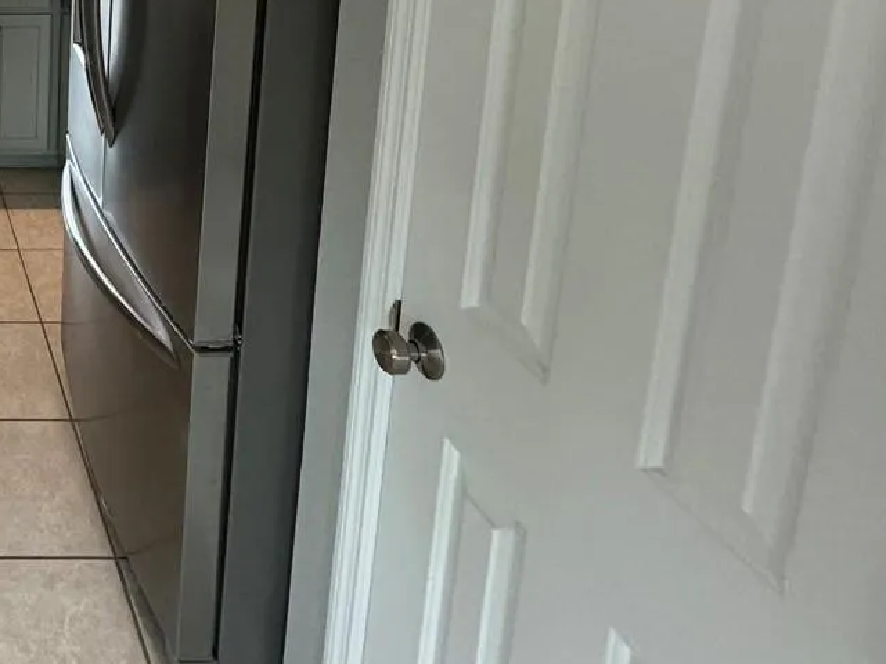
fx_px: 896
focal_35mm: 35
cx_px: -148
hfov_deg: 39.7
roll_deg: +0.0
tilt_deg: -10.5
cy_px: -72
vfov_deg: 34.8
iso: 200
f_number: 2.2
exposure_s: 1/63
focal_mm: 2.22
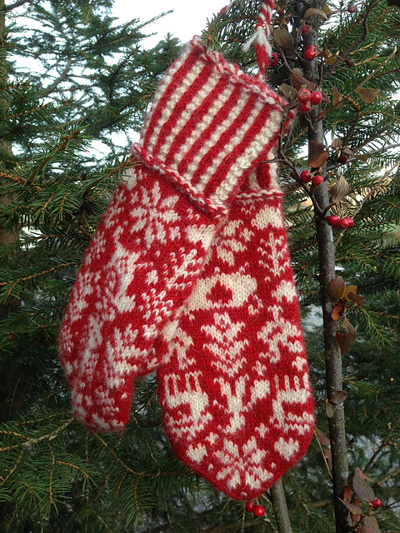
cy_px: 266
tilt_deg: -6.3
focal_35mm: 33
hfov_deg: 42.9
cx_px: 200
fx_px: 508
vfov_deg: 55.4
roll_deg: -0.7
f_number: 2.4
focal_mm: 4.12
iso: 50
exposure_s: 1/120
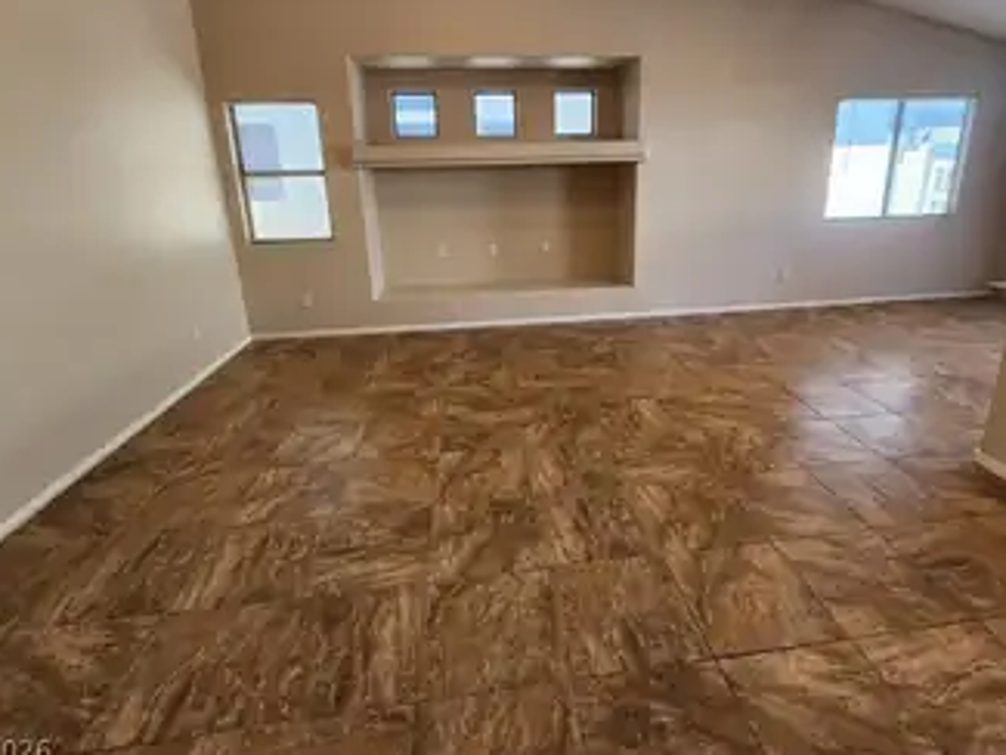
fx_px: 465
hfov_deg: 94.3
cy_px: 306
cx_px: 539
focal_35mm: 16
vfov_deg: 77.4
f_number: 2.2
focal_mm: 2.2
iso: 125
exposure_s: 1/60
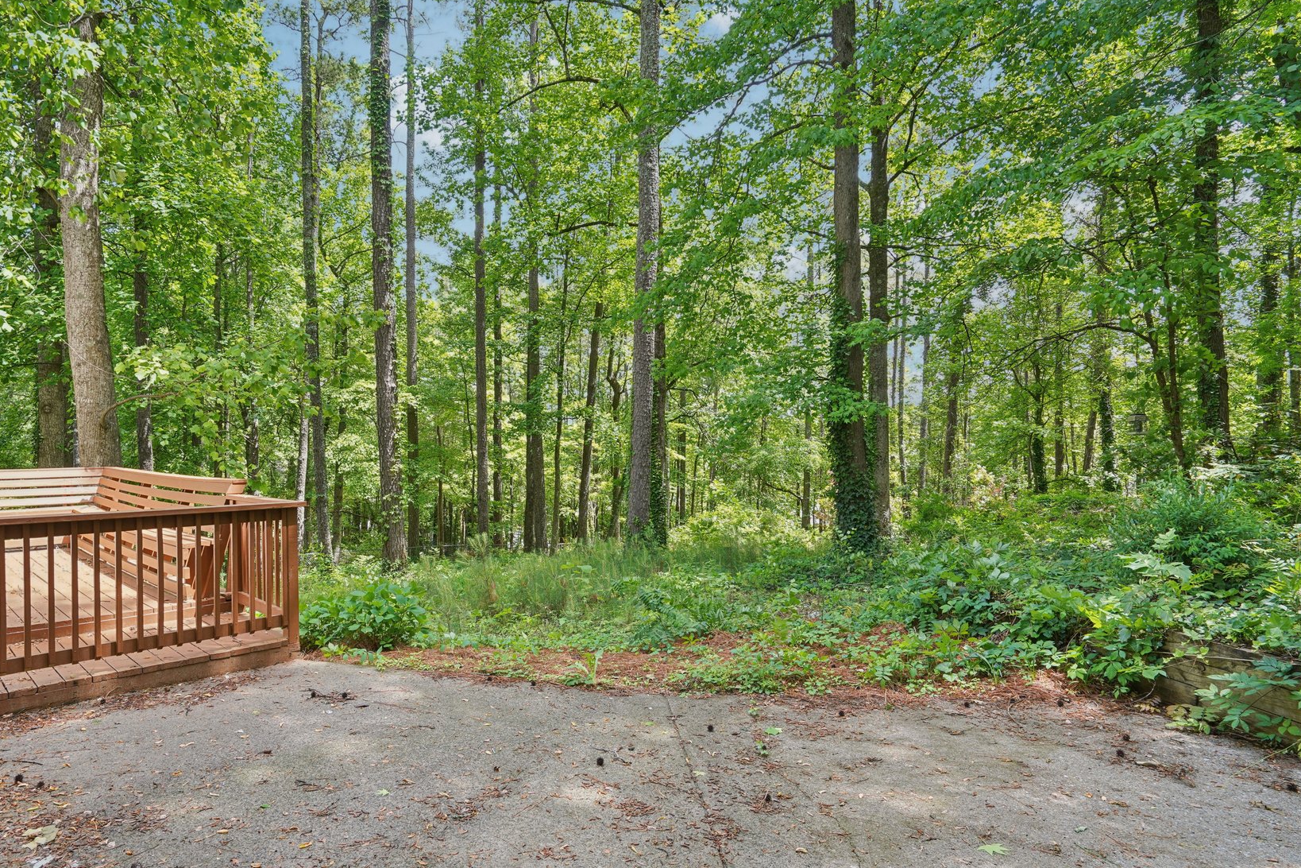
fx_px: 723
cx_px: 546
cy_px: 457
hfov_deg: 83.3
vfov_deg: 61.9
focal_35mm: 20
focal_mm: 16
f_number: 8
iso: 200
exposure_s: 1/30
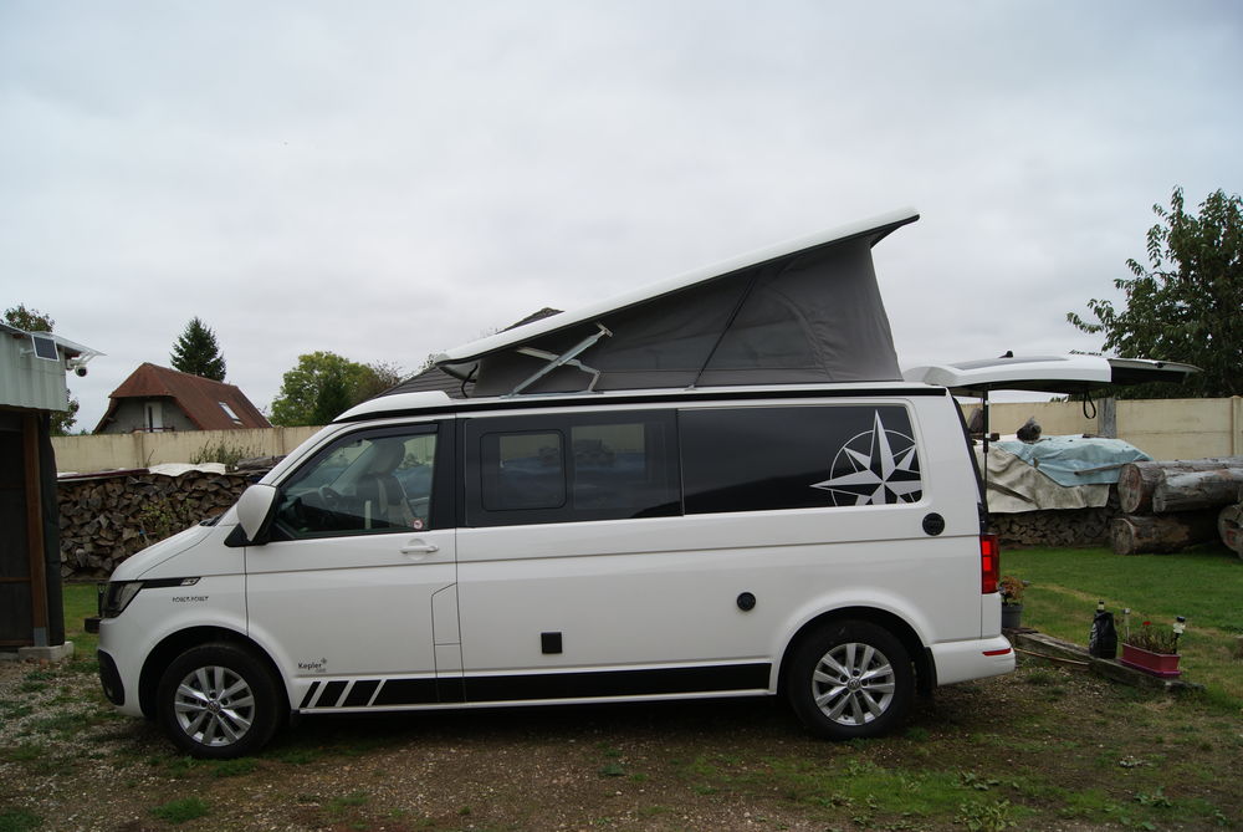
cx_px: 622
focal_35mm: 27
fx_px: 933
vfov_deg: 48.0
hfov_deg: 67.3
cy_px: 416
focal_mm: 18
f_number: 5.6
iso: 100
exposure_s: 1/200
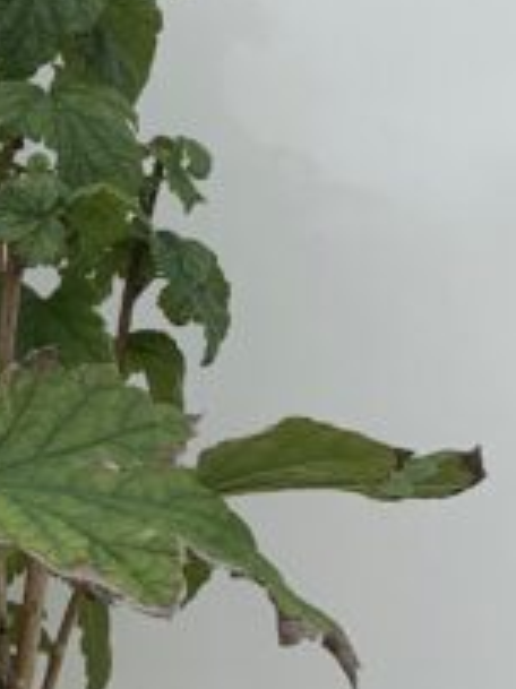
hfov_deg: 10.6
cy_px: 496
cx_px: -428
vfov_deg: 15.0
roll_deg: -0.3
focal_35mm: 131
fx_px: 2606
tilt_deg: -5.9
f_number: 1.8
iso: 25
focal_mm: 4.25
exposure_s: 1/620
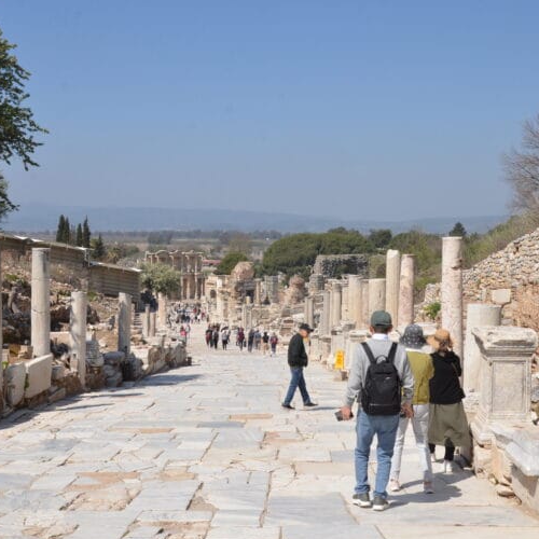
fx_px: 758
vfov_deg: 39.2
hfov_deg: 39.1
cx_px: 298
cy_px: 273
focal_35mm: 43
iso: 400
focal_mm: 22
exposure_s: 1/500
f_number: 11
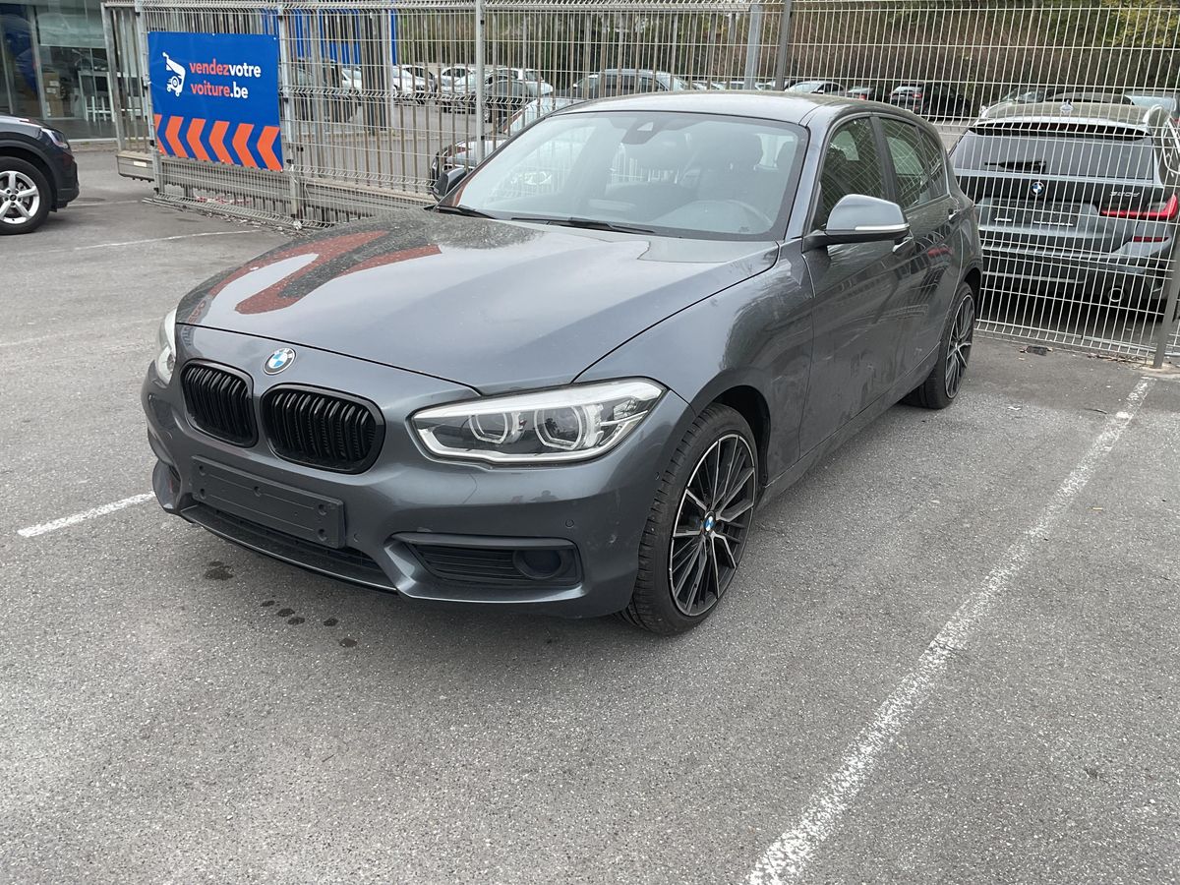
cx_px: 590
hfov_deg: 61.7
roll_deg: -4.9
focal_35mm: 29
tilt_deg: -18.9
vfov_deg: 48.2
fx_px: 989
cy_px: 442
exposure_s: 1/482
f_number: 1.8
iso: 16
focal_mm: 3
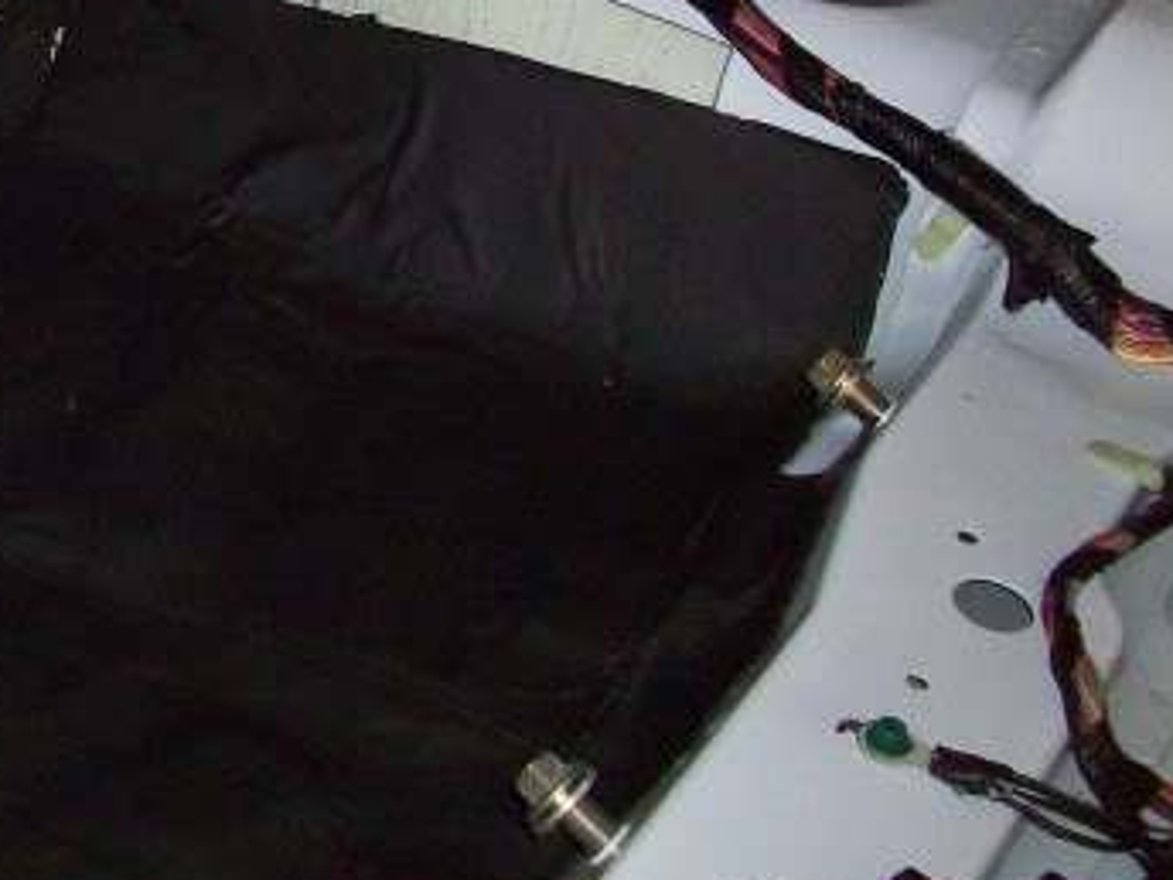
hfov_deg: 21.6
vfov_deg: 16.7
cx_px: -106
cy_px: -68
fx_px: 2914
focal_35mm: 86
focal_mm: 6.2
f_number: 2.8
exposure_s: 1/64
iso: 200
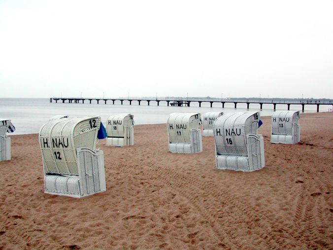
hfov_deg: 49.0
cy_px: 125
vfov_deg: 37.7
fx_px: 366
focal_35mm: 38
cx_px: 166
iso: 100
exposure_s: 1/105
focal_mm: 8
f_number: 7.6
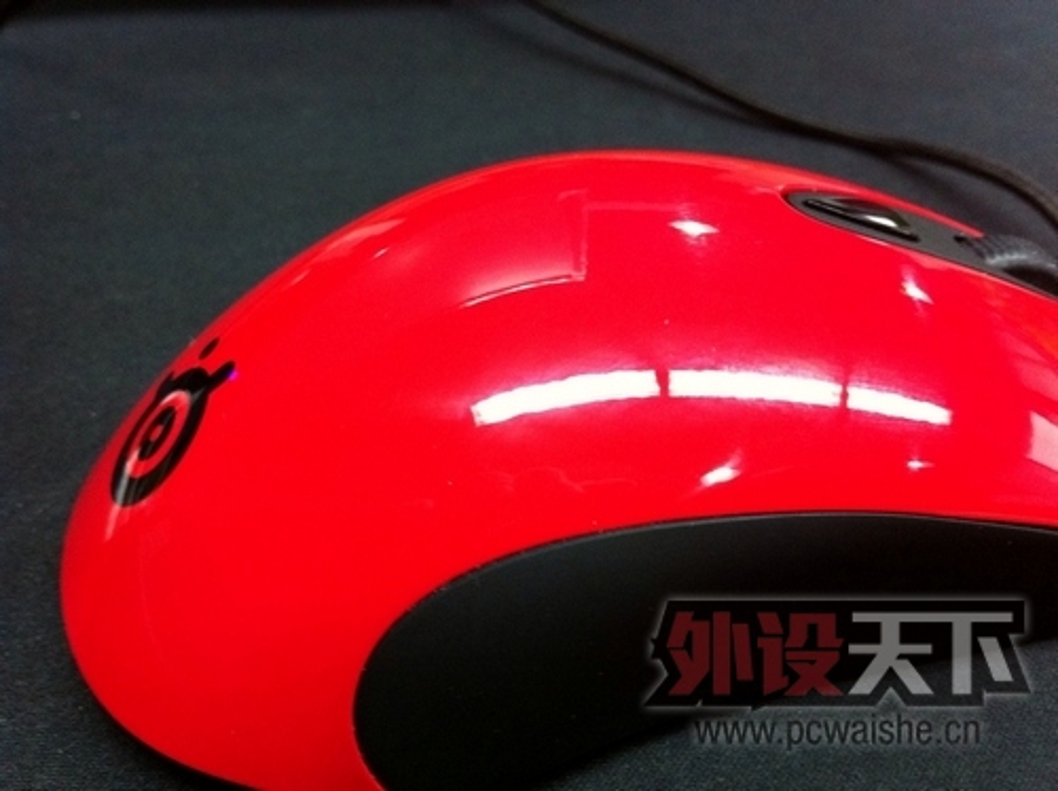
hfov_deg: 52.7
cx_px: 529
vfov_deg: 40.6
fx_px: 1069
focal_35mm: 35
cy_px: 396
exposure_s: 1/15
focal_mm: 3.85
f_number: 2.8
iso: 320
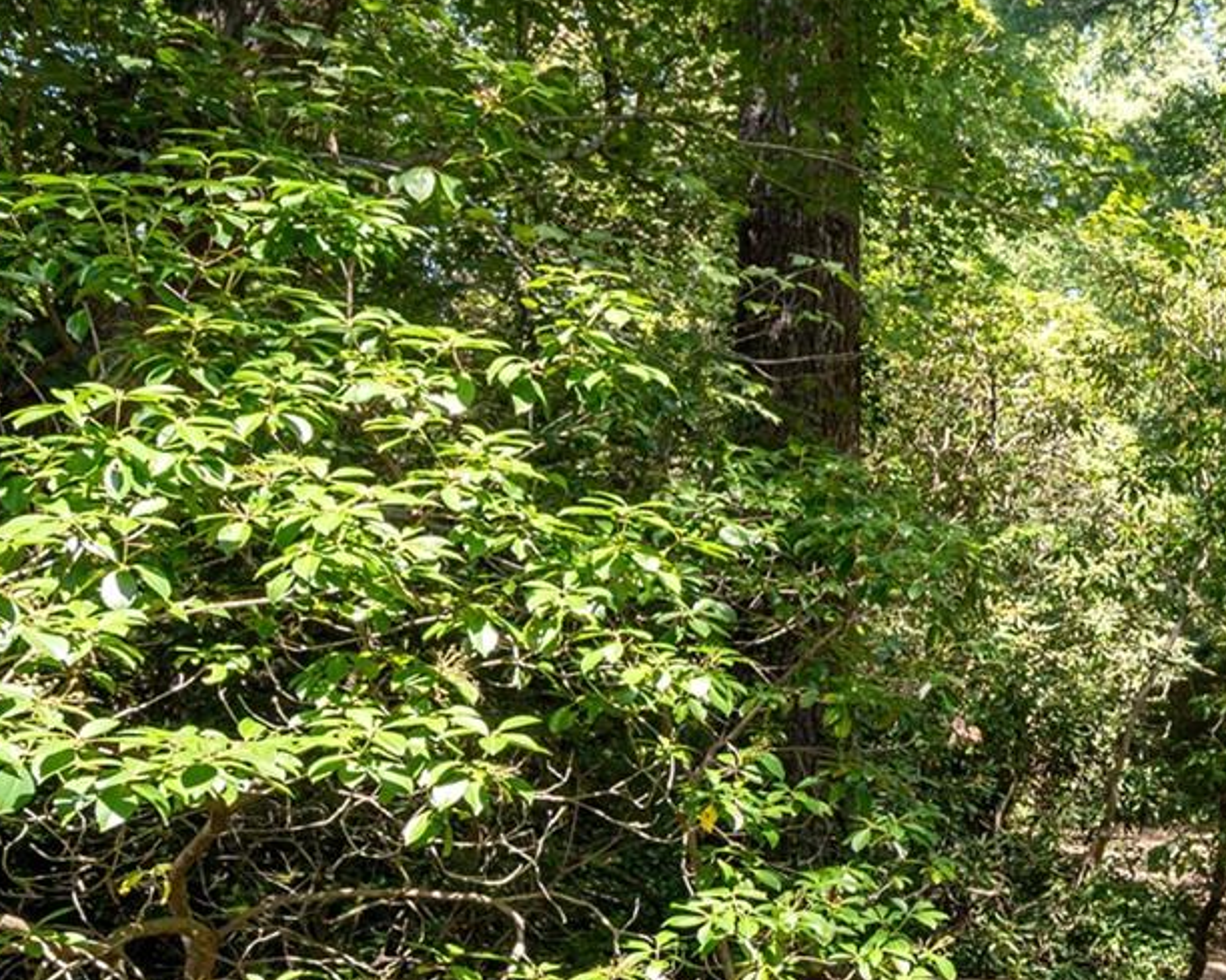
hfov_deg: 30.8
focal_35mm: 44
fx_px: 1596
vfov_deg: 33.7
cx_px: 1669
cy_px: 694
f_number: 7.1
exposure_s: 1/100
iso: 320
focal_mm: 14
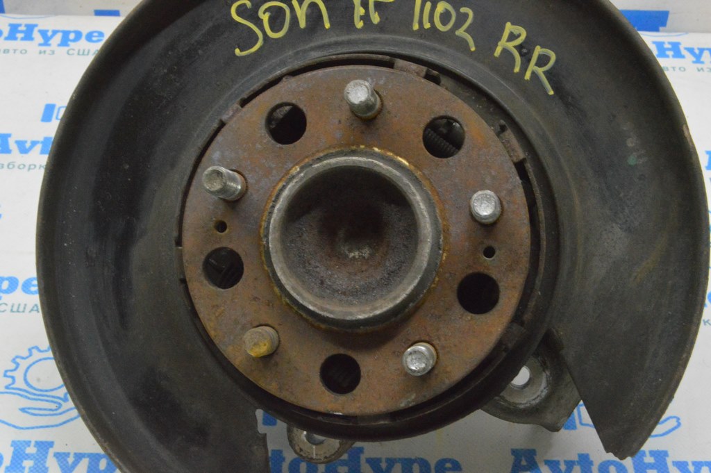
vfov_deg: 20.1
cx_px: 356
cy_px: 236
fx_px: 1332
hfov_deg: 29.9
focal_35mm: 68
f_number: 20
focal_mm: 45
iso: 6400
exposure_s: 1/15
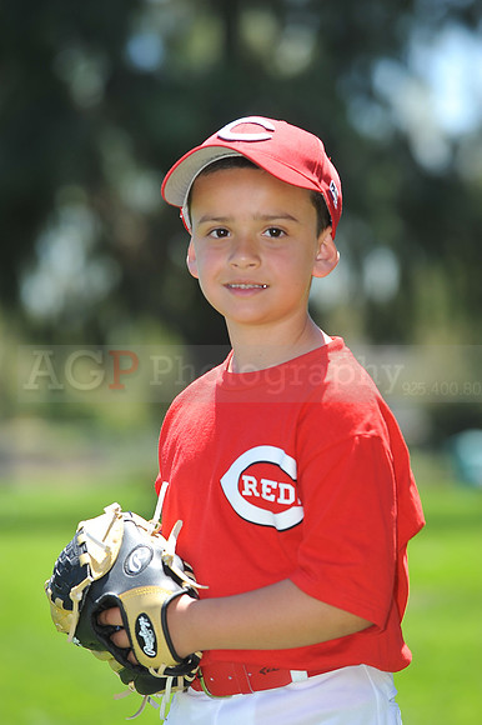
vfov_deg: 10.3
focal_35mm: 200
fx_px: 4021
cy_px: 362
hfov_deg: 6.9
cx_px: 241
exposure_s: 1/400
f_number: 5.6
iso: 200
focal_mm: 200
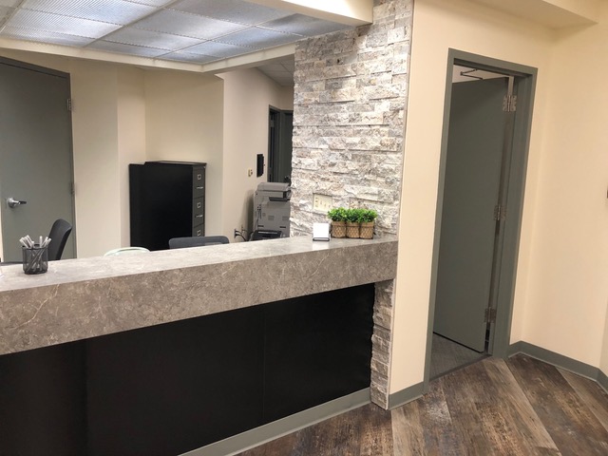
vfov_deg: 49.7
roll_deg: -2.1
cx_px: 304
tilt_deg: -10.2
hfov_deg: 63.4
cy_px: 228
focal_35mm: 28
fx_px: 492
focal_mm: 3.99
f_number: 1.8
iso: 32
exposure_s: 1/30
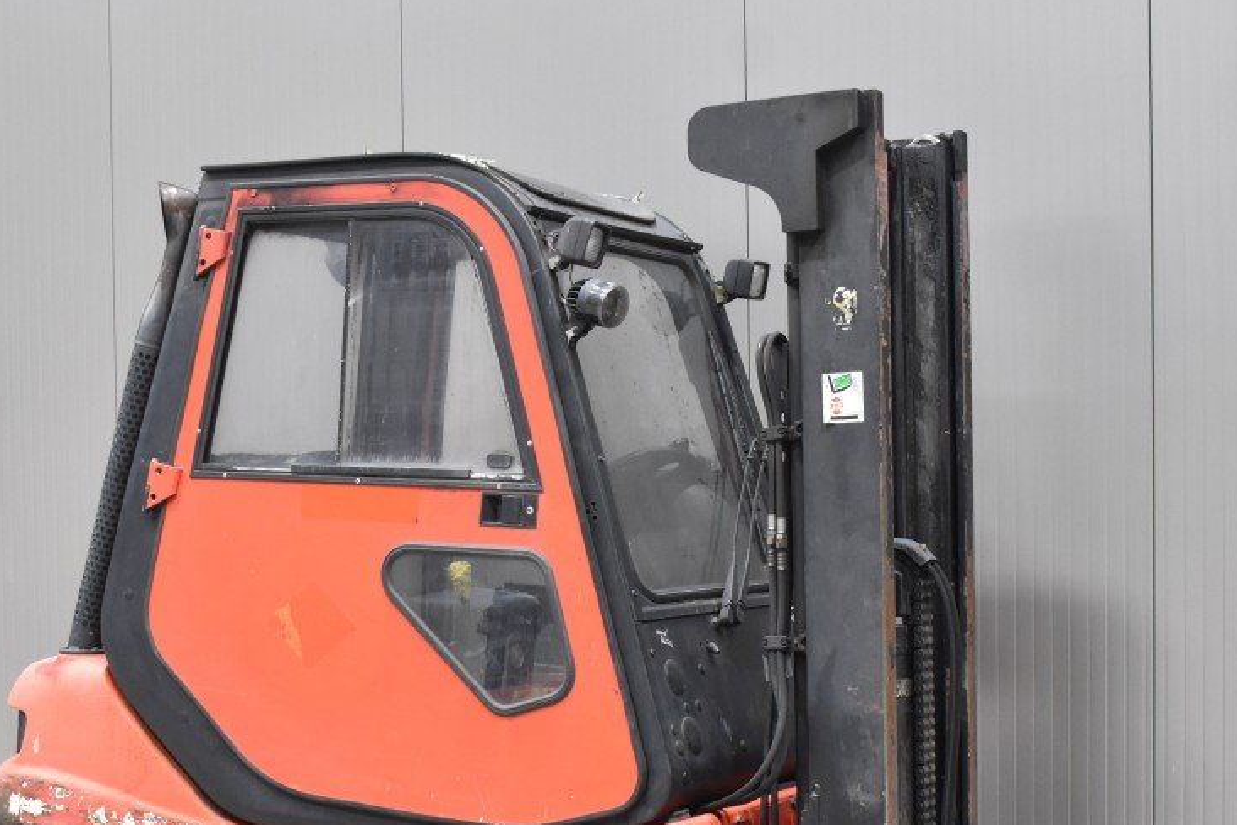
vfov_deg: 22.8
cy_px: 612
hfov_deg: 33.9
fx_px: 2027
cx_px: 586
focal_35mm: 59
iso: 1600
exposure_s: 1/25
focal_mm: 24
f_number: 5
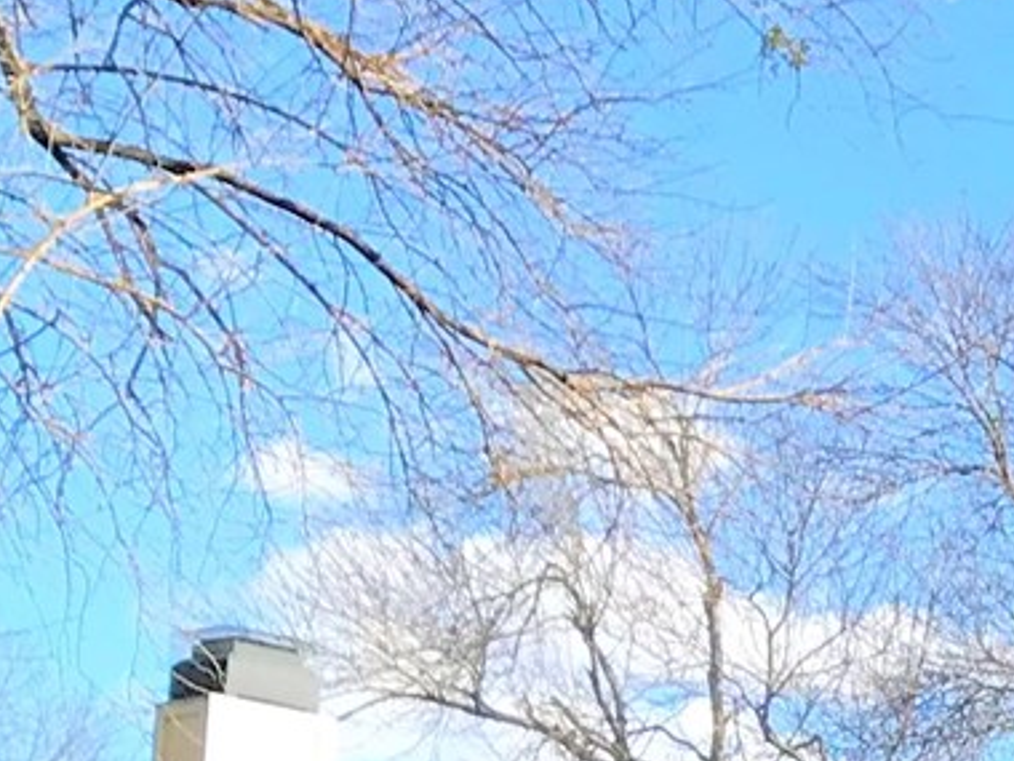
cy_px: 1287
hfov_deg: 11.4
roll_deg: -2.6
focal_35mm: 151
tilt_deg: +5.2
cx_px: 2231
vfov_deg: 9.4
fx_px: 4423
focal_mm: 3.99
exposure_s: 1/1277
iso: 20
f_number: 1.8
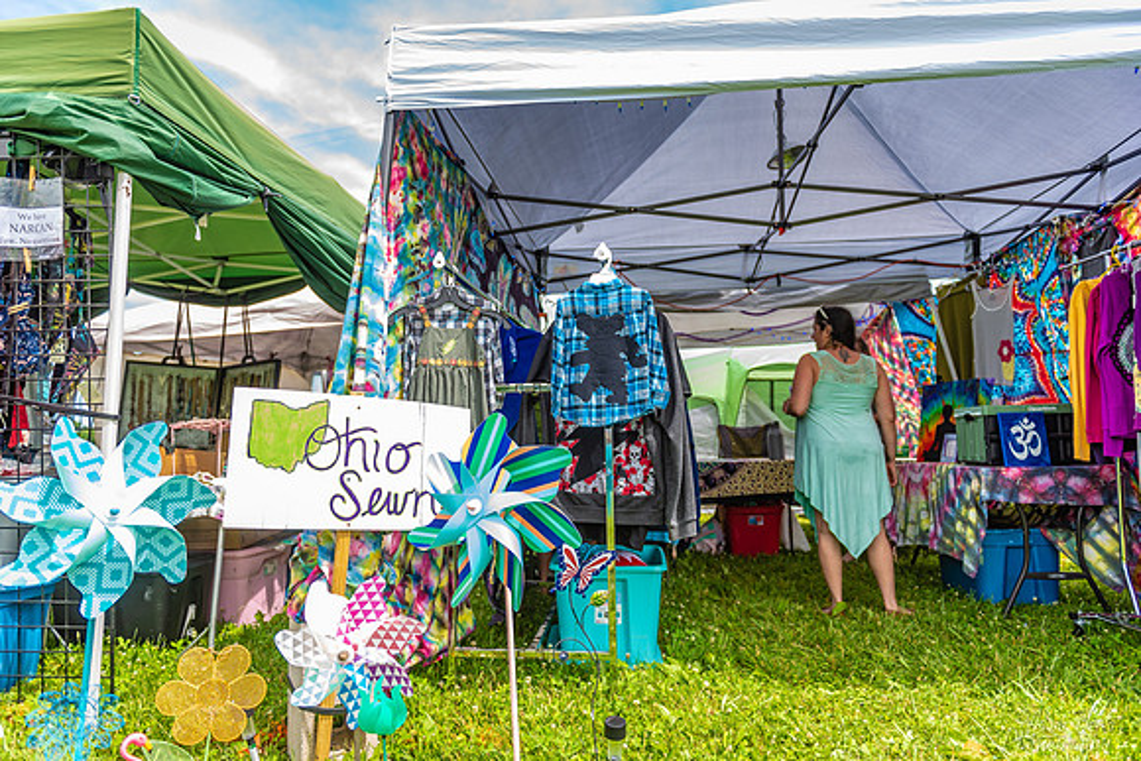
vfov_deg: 53.2
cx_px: 570
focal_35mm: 24
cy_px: 380
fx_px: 761
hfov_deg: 73.7
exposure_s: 1/320
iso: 100
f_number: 2.8
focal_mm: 24
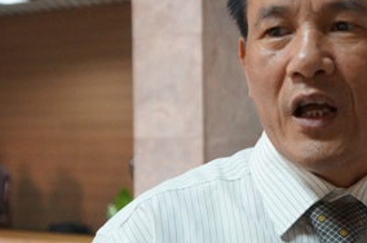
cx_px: 332
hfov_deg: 18.8
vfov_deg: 12.7
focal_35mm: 107
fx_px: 1088
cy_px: 142
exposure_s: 1/60
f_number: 4
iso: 3200
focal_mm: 32
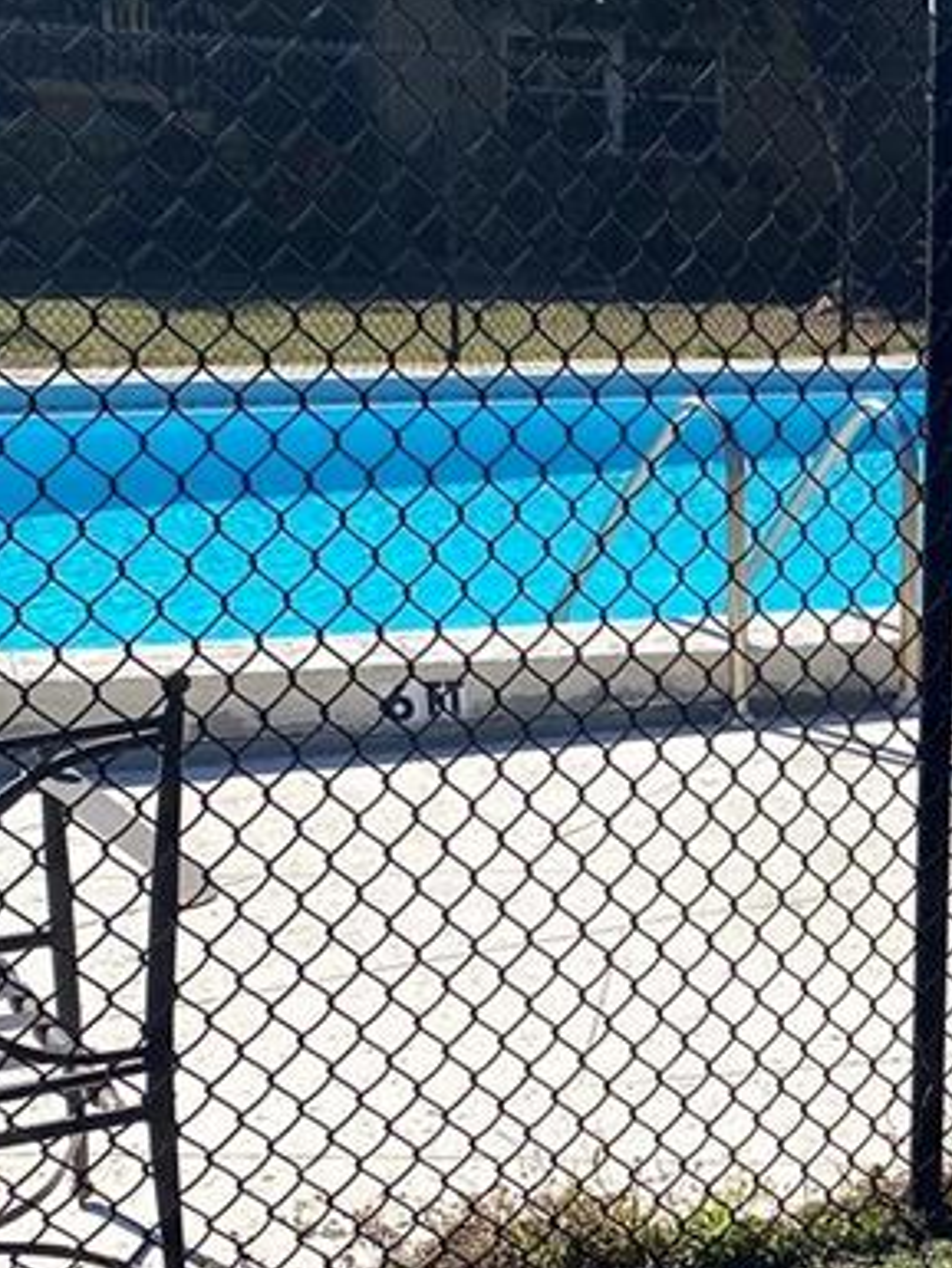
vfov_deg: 23.8
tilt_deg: -14.9
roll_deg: -2.7
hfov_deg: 17.1
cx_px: 1255
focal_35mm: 81
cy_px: 1005
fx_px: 2969
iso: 32
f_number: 1.8
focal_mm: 4.25
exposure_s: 1/2688
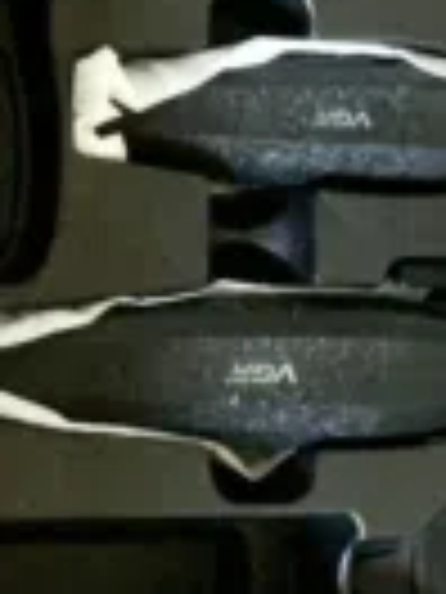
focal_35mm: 158
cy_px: 292
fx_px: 2714
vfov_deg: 12.5
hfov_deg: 9.4
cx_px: 153
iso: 1000
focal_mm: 6
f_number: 2.4
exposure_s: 1/30
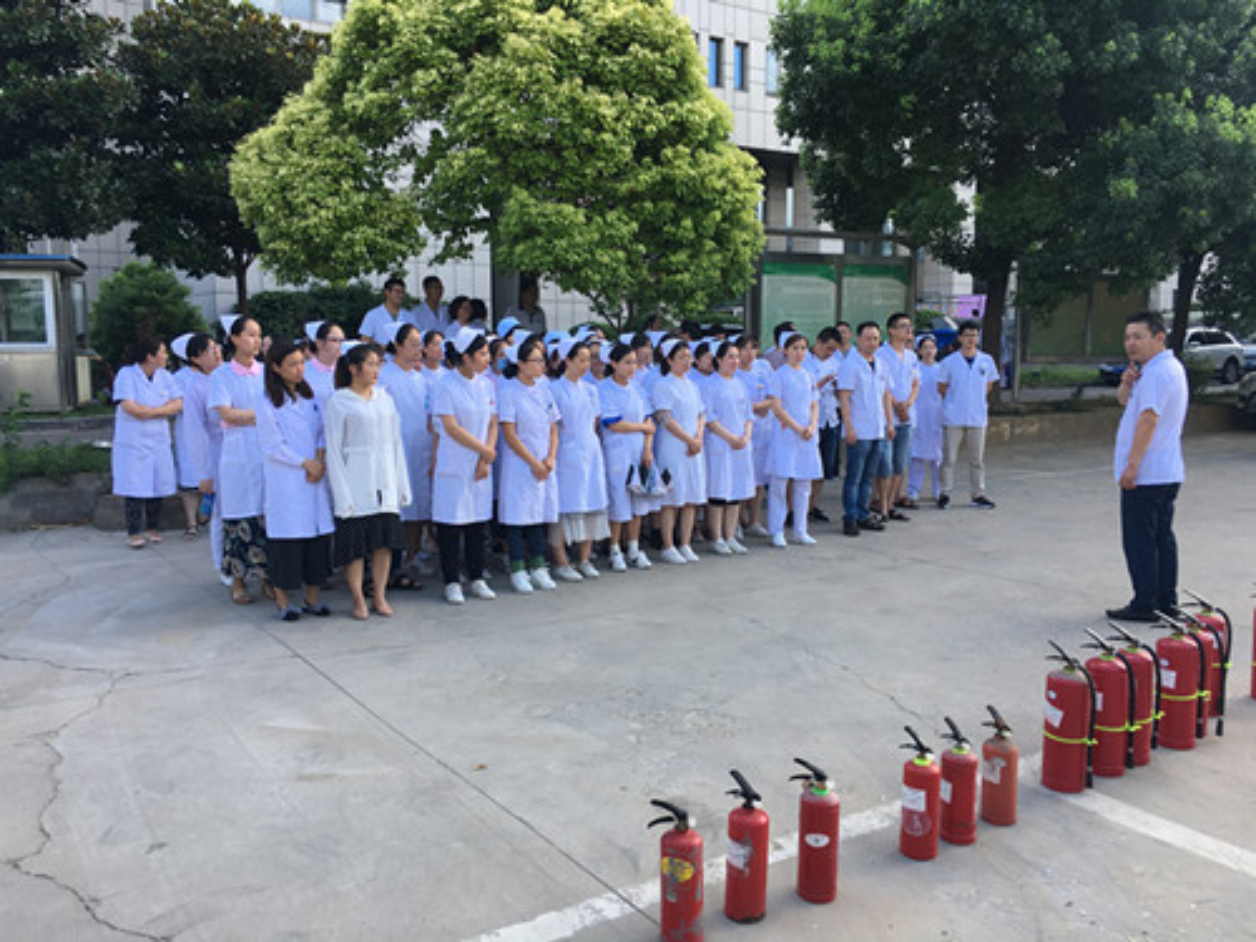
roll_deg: +0.3
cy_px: 471
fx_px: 1052
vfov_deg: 48.2
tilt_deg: -6.3
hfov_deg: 61.7
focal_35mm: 29
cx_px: 628
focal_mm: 4.15
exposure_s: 1/267
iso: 25
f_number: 2.2
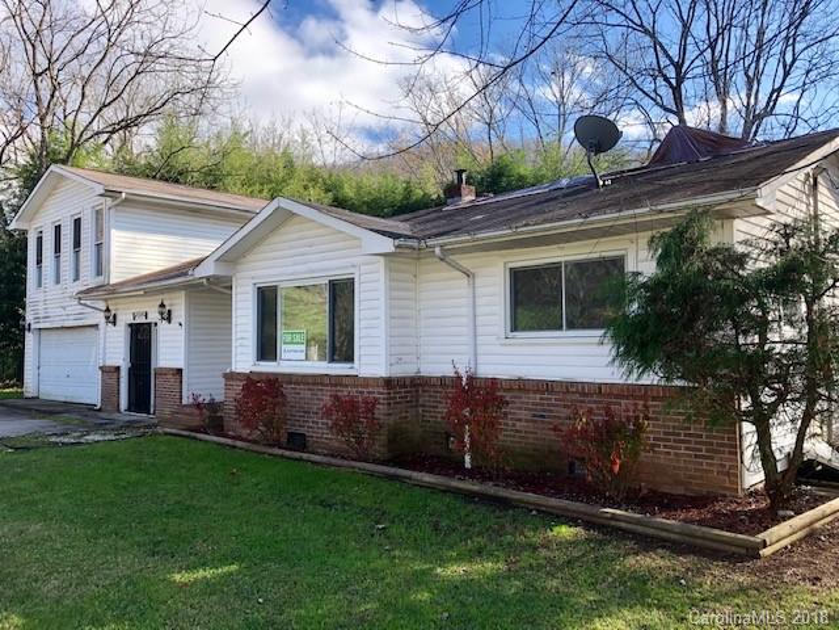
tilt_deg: +3.7
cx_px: 420
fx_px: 679
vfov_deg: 49.7
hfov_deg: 63.4
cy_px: 315
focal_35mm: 28
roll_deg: +1.3
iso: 20
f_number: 1.8
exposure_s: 1/585
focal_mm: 3.99
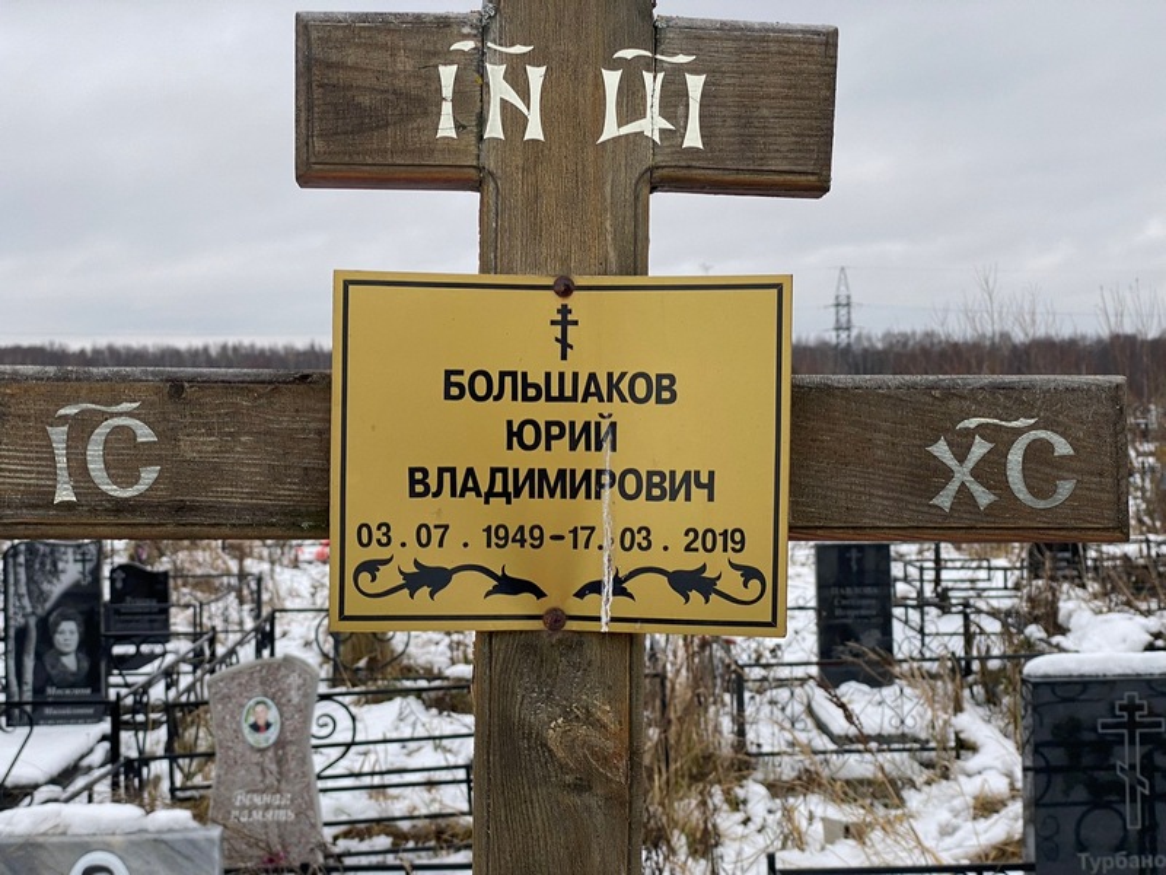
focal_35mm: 52
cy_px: 438
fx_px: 1752
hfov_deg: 36.8
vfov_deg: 28.0
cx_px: 583
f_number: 2
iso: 20
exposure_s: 1/131
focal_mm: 6
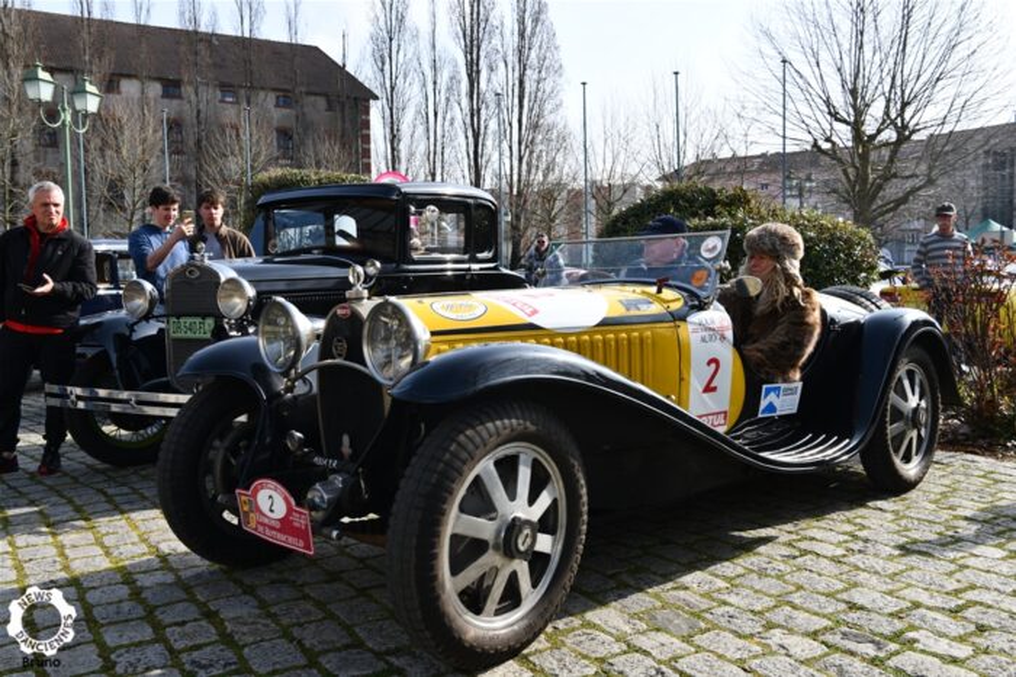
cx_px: 508
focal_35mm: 34
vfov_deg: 38.8
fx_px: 959
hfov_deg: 55.8
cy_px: 338
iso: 100
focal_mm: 34
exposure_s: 1/60
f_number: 13
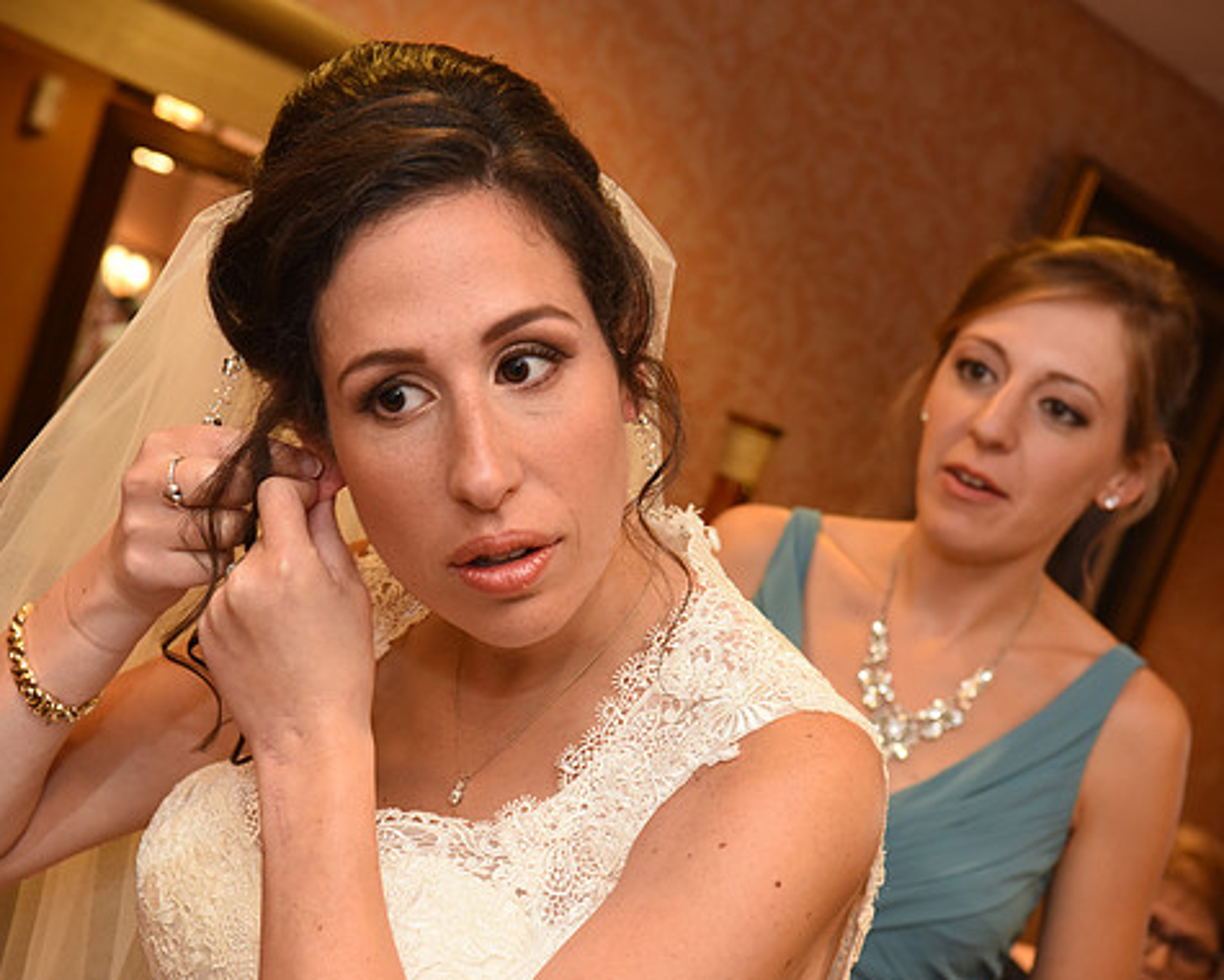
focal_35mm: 63
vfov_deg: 24.2
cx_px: 549
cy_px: 486
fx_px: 2282
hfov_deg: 30.0
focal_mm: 55
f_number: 6.3
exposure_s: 1/60
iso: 2000
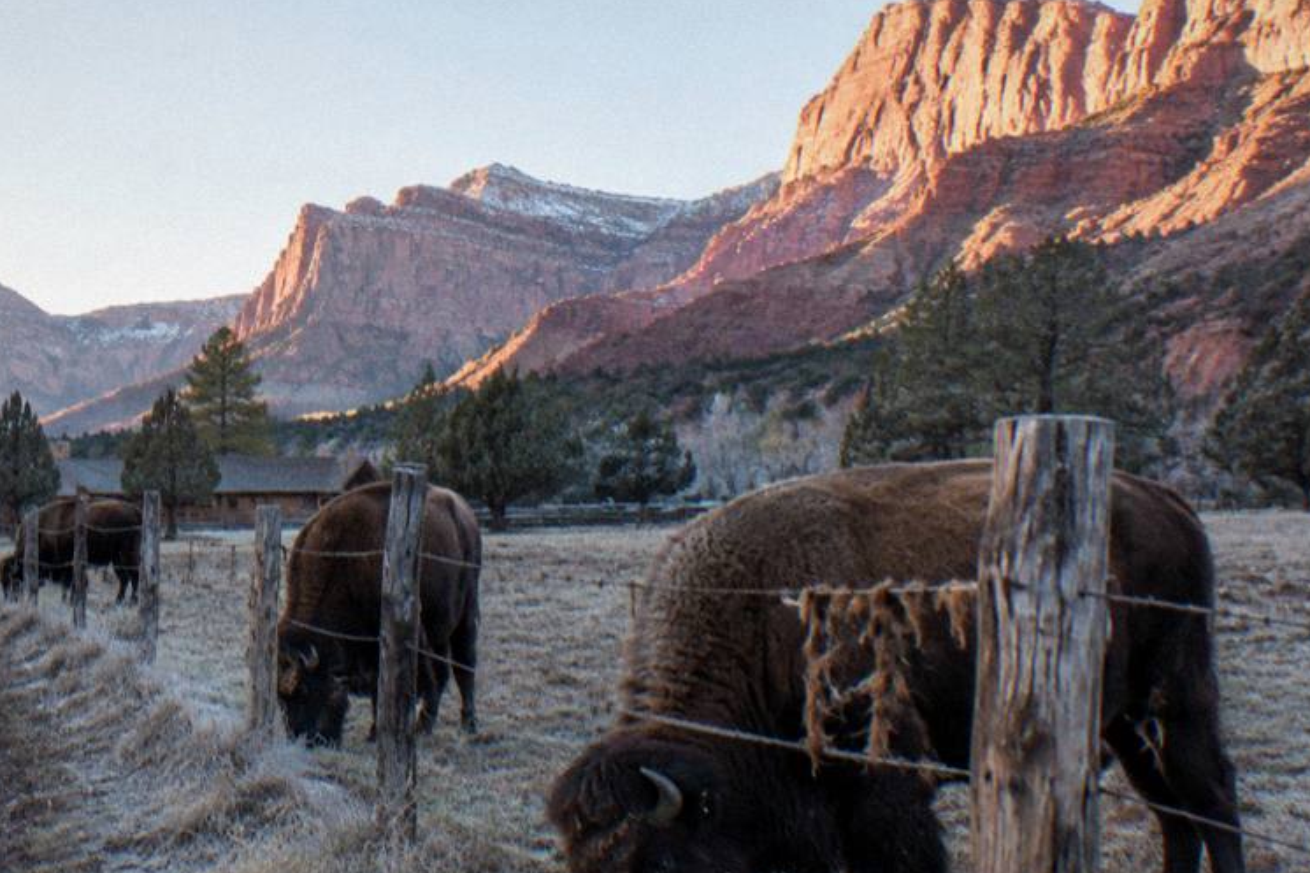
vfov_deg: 21.5
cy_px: 546
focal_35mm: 63
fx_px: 2292
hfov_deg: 31.8
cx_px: 523
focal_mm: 47
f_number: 8
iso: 320
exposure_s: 1/320
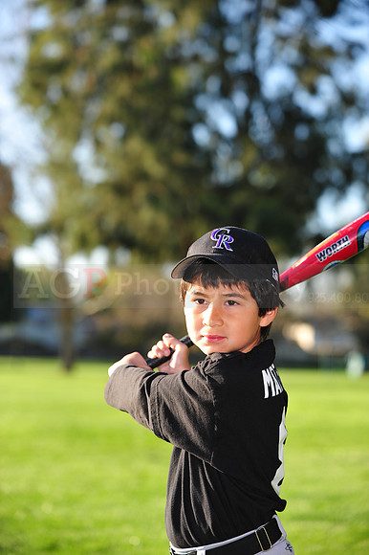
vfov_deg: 20.4
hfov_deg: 13.7
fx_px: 1539
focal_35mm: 100
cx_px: 184
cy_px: 278
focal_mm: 100
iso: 200
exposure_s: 1/500
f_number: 4.5
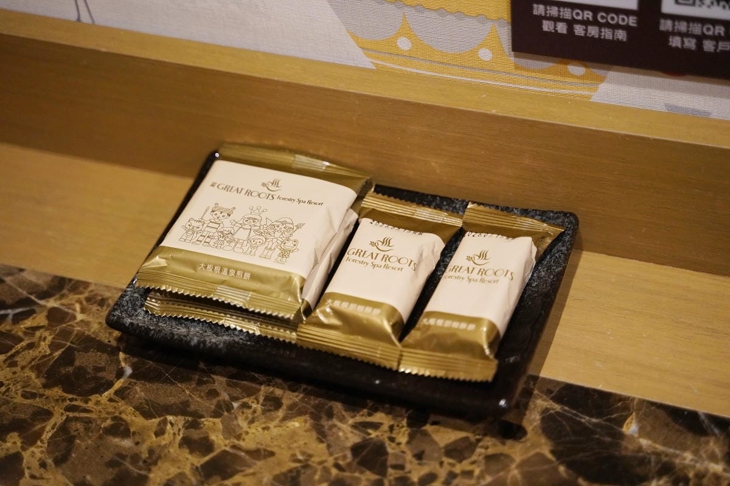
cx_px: 365
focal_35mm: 75
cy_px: 243
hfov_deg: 27.0
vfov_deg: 18.2
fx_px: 1521
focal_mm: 75
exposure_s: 1/160
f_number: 2.8
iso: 4000
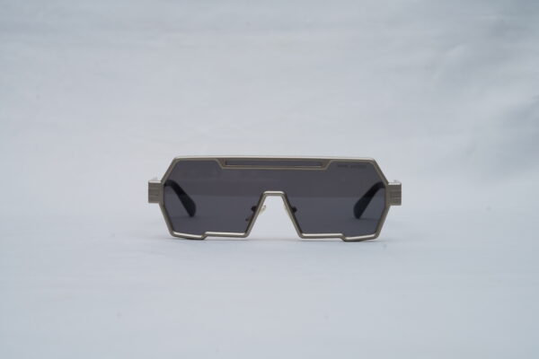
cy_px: 180
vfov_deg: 27.0
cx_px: 270
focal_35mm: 50
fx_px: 749
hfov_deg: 39.6
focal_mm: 50
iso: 100
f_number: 9
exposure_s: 1/160
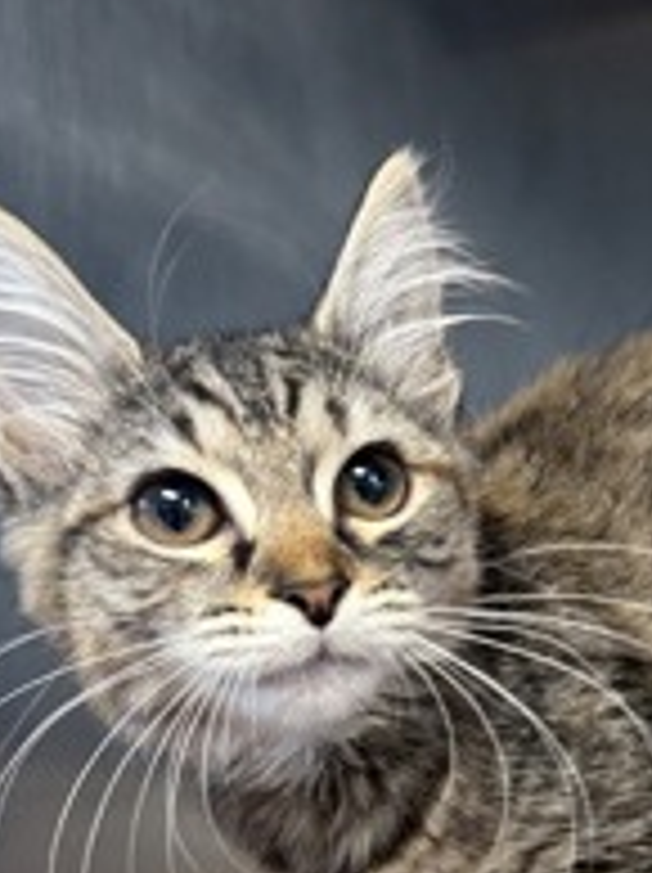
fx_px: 1309
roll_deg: -0.9
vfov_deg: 34.3
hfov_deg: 27.5
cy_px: 828
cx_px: 501
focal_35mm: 52
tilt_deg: -7.1
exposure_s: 1/60
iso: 320
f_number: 1.78
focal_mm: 6.76
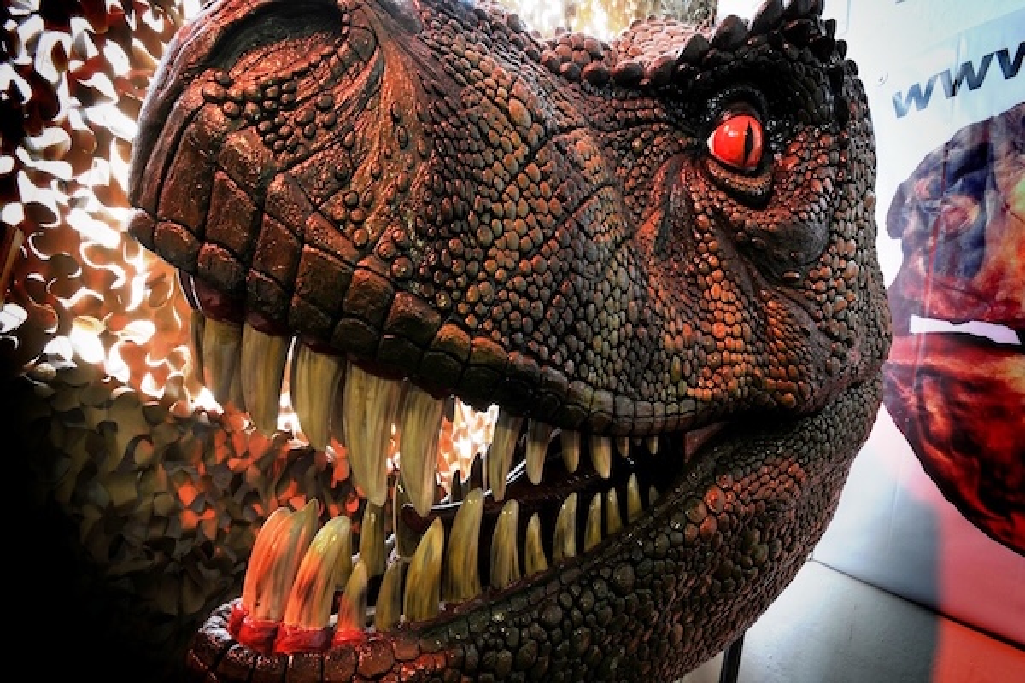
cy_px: 342
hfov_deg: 100.4
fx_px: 427
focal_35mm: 15
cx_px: 512
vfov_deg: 77.3
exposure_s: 1/1.6
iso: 400
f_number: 11
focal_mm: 10
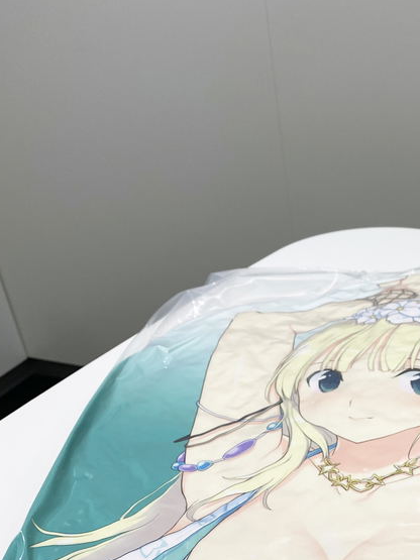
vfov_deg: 35.4
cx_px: 396
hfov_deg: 27.8
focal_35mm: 50
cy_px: 528
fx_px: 809
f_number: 1.8
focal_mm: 4.25
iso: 40
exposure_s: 1/100
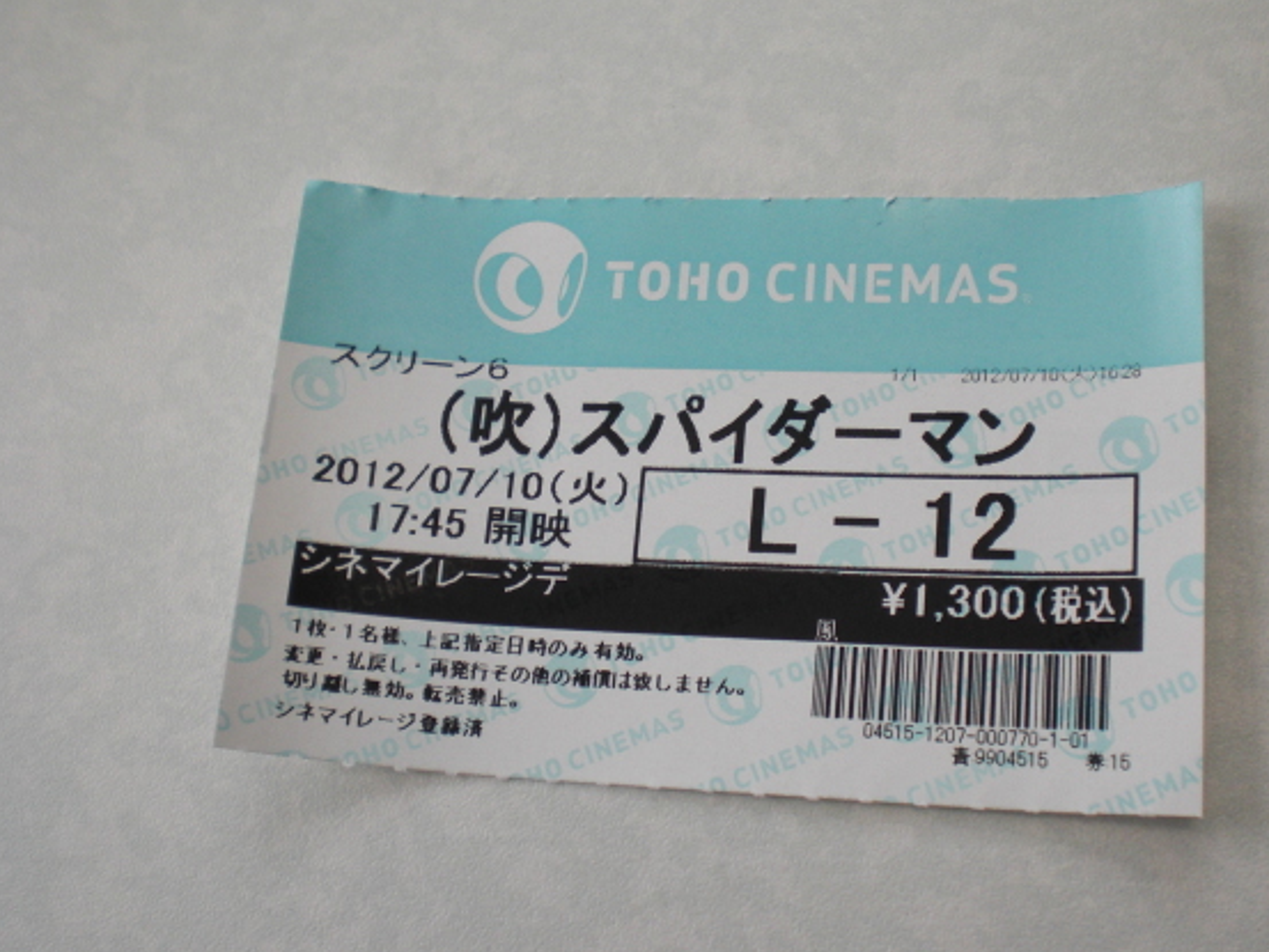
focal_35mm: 44
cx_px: 707
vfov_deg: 32.9
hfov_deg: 42.9
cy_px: 470
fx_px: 1613
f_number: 3.1
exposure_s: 1/125
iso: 100
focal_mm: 6.3
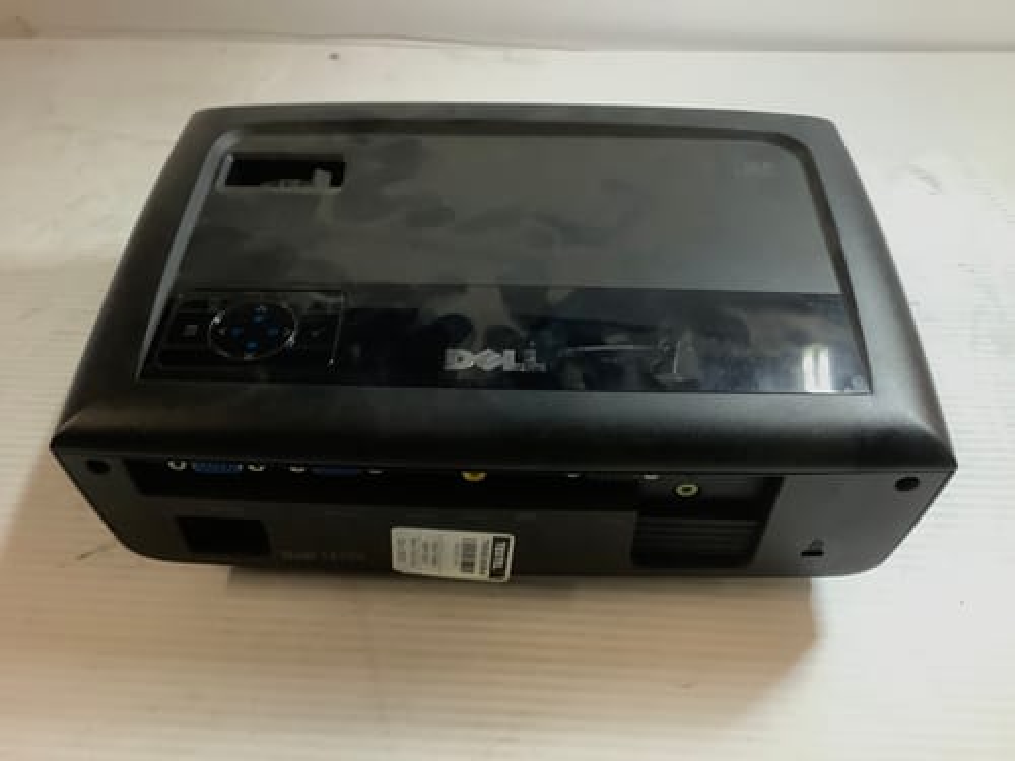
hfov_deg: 58.4
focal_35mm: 31
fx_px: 909
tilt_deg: -47.0
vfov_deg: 45.4
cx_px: 508
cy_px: 380
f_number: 2.4
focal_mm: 3.3
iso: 200
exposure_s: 1/50
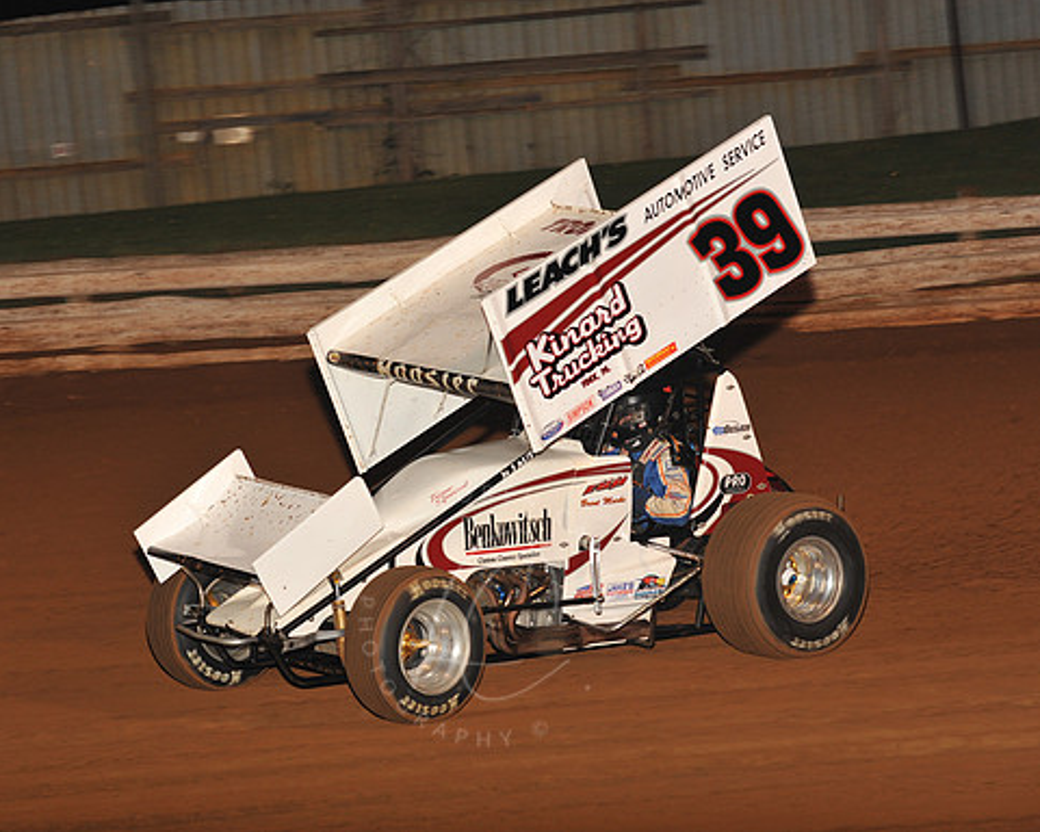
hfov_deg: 15.2
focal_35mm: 127
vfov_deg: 12.1
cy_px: 416
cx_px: 488
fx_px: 3909
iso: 800
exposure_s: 1/320
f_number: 6.3
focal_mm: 112
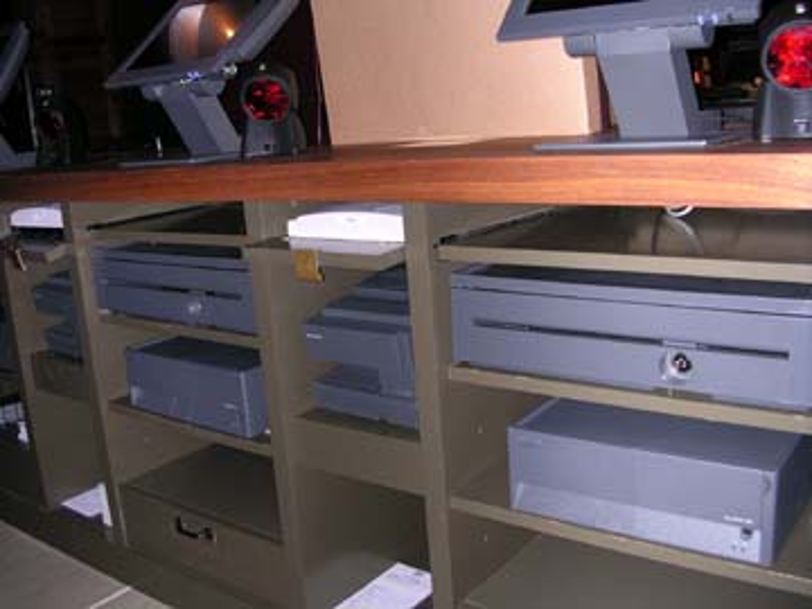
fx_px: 868
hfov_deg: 50.1
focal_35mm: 37
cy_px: 304
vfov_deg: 38.7
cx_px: 406
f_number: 2.7
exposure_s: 1/60
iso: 164
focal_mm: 5.6
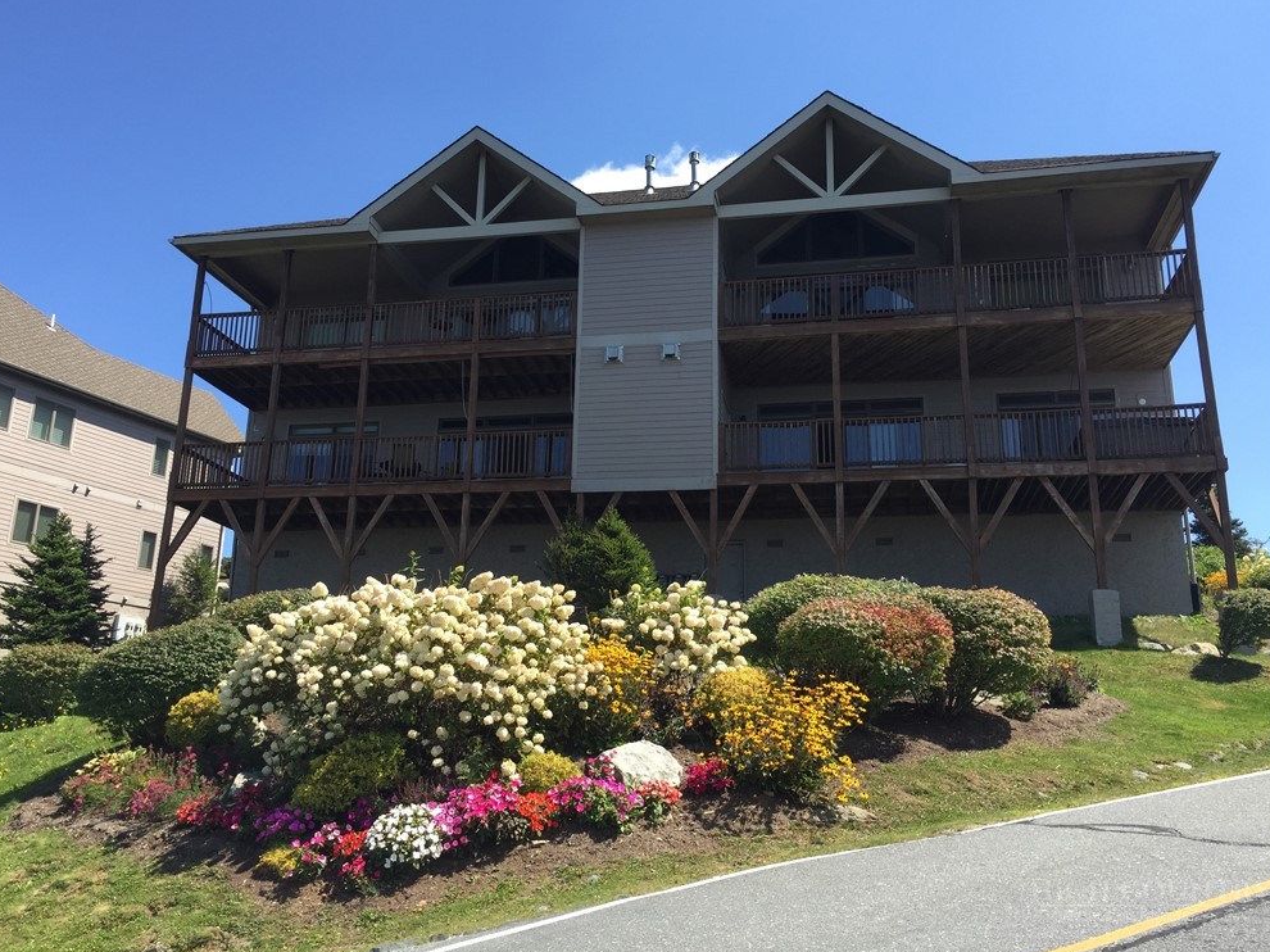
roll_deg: -2.1
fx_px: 1100
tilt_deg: +15.4
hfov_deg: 60.0
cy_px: 467
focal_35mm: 30
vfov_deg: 46.8
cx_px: 625
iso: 32
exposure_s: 1/824
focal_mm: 4.15
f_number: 2.2
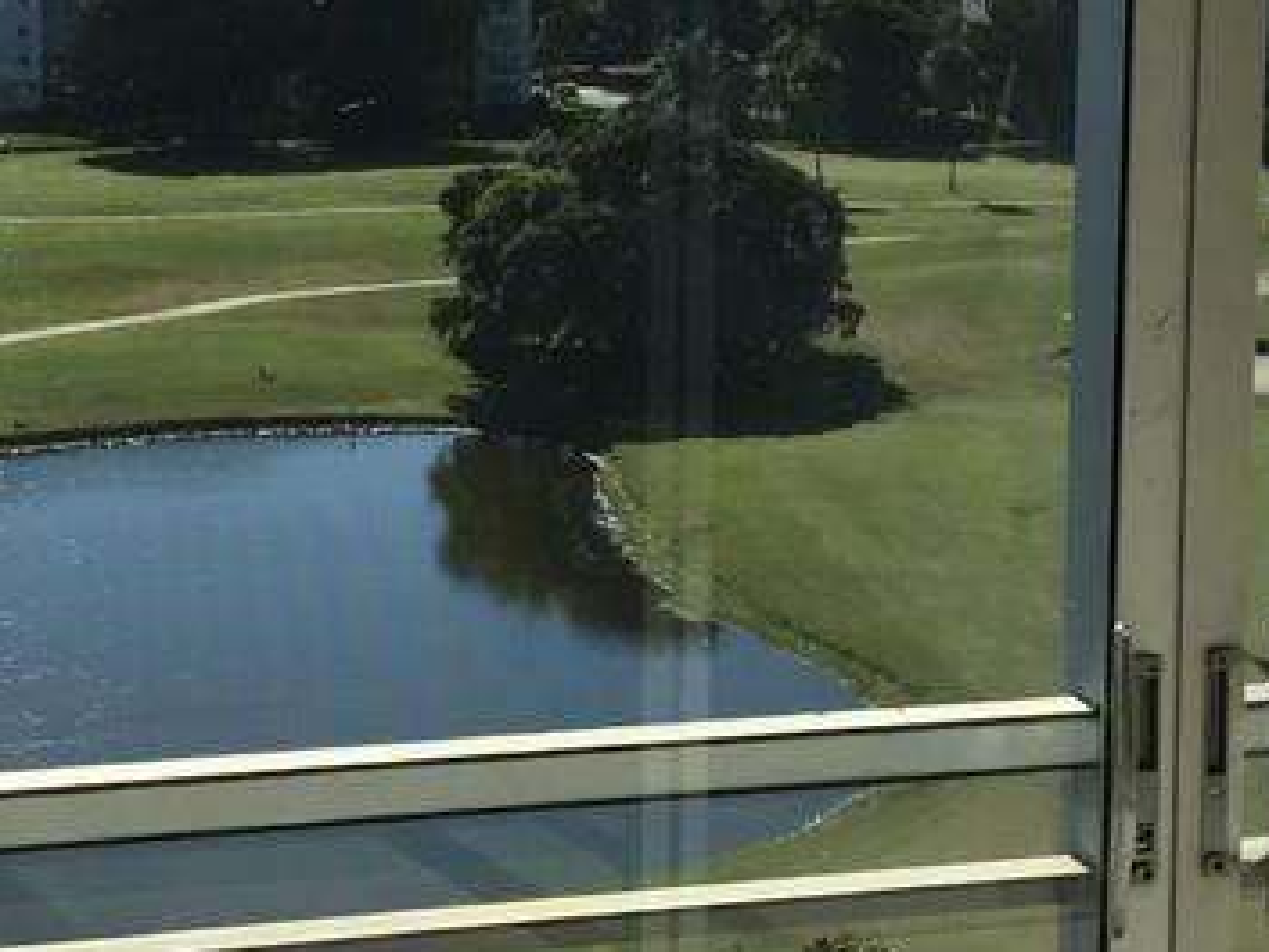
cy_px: 219
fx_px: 3300
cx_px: 507
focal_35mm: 90
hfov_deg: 21.7
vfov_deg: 16.3
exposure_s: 1/1217
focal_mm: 3.3
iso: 25
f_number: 2.4
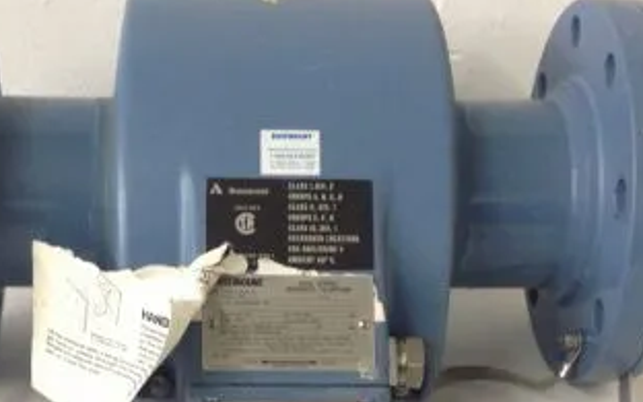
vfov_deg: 17.0
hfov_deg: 27.1
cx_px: 241
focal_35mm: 76
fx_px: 1332
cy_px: 328
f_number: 2.4
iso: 160
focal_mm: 4.28
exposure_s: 1/20
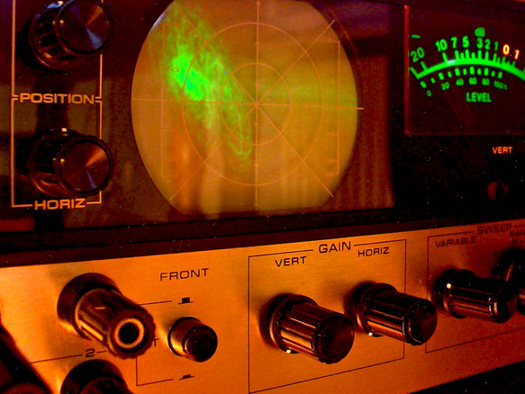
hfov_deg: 39.3
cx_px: 331
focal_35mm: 48
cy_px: 138
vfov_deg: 30.1
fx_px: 728
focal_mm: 5.8
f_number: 2.6
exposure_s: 2
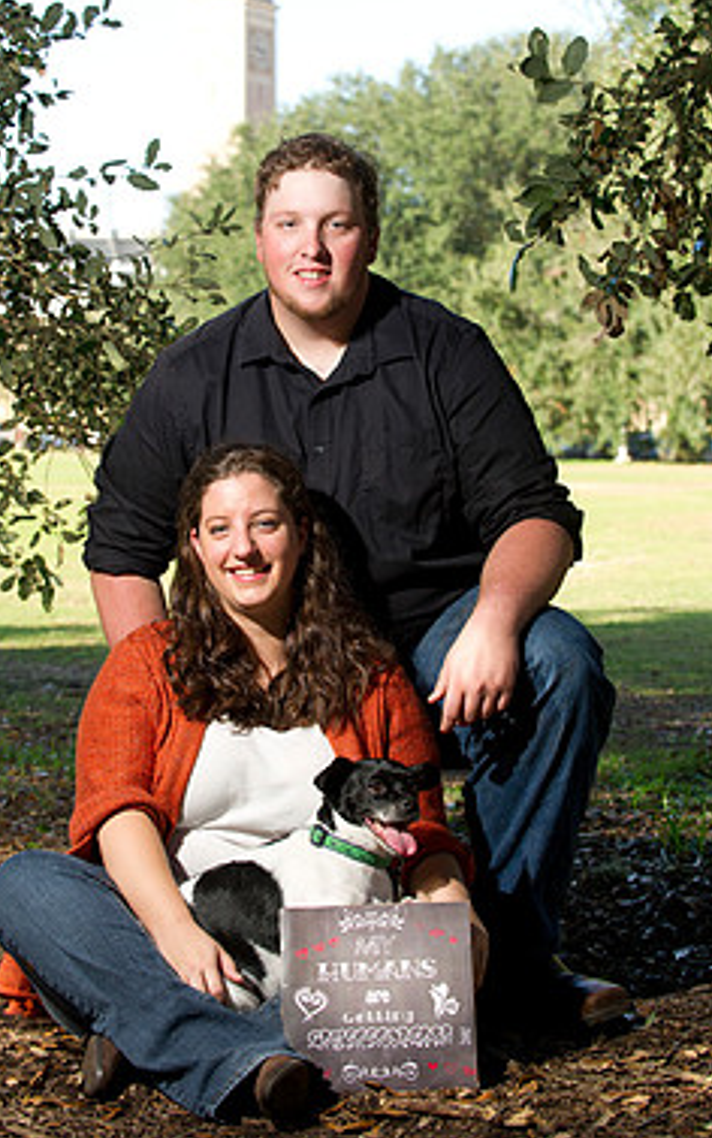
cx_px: 324
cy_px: 495
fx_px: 2636
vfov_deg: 24.3
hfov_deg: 15.4
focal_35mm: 85
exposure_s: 1/200
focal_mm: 70
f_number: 5.6
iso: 320
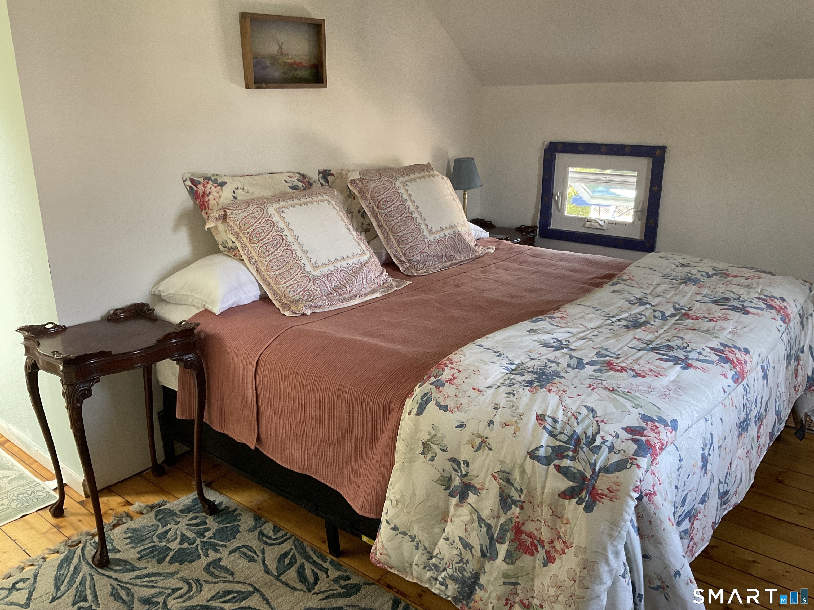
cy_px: 305
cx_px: 407
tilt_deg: -18.1
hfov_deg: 61.7
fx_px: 682
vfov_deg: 48.2
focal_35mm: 29
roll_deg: -0.6
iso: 125
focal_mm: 3
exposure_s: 1/60
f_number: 1.8
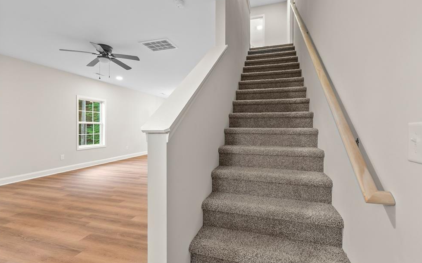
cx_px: 217
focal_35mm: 16
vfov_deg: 71.2
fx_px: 184
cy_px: 127
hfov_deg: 97.8
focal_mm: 10
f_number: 5.6
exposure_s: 1/2
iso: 250
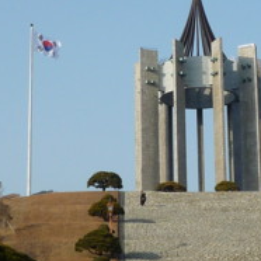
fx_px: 1075
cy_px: 135
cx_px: 167
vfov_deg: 13.8
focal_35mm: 126
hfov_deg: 13.8
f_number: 4
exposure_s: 1/640
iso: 100
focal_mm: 5.8
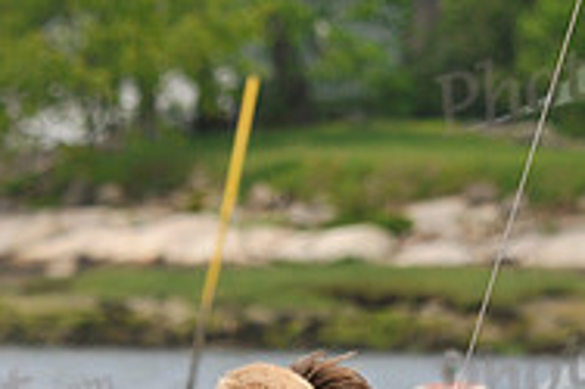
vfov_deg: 1.2
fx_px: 18021
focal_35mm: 1110
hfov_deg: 1.9
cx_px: 274
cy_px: 546
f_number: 8
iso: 200
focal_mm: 240
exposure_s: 1/640
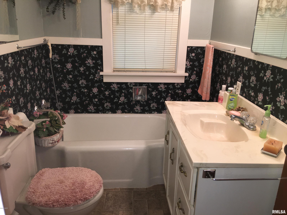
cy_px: 108
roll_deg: -2.8
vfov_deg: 48.2
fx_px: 240
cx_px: 144
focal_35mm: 29
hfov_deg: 61.7
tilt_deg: -17.8
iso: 50
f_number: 2.2
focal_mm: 4.15
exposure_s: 1/30
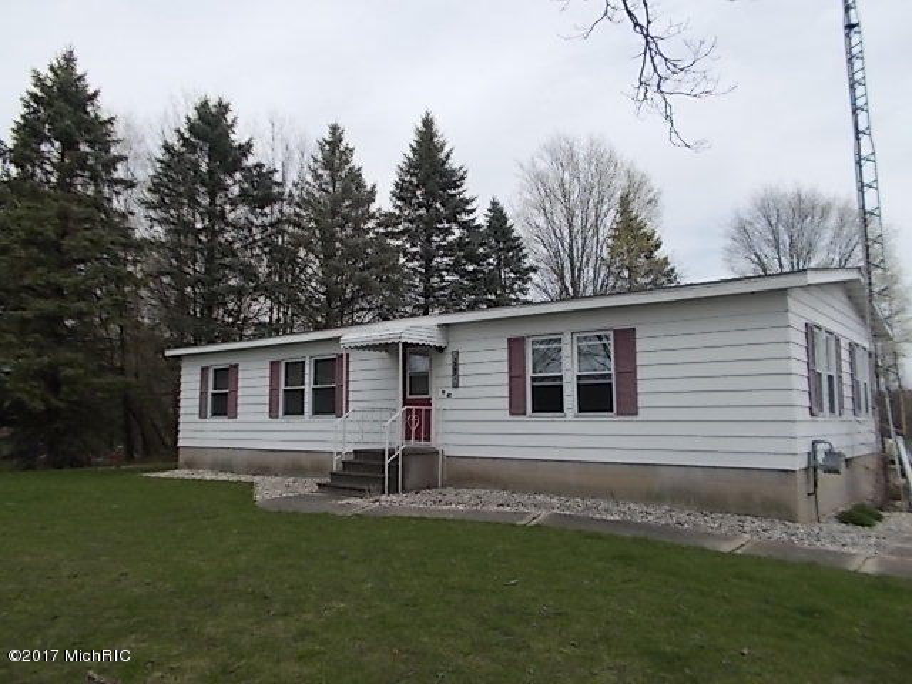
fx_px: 685
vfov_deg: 53.1
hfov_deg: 67.3
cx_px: 456
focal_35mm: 26
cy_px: 342
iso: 80
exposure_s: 1/160
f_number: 8
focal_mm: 4.6
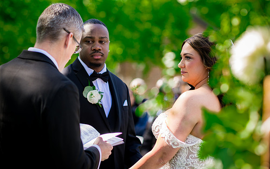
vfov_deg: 13.2
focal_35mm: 99
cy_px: 77
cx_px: 150
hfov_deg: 21.0
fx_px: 728
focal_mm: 85
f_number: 2.2
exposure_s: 1/320
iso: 80
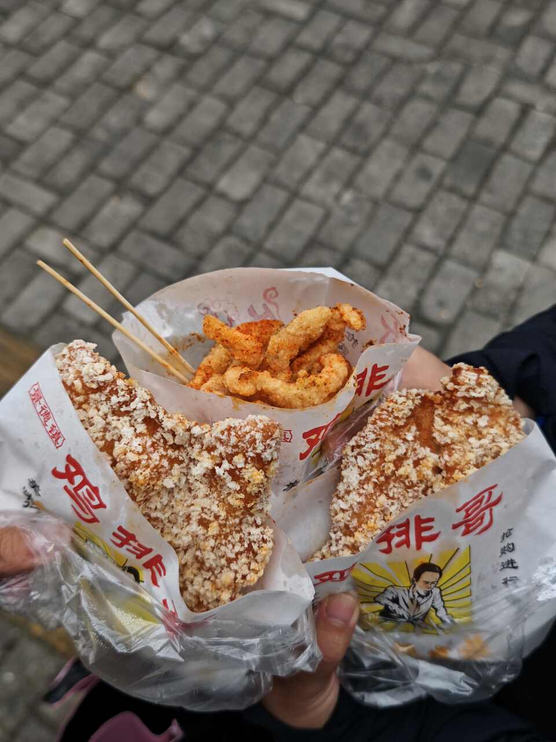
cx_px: 278
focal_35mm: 33
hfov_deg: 42.9
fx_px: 707
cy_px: 371
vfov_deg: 55.4
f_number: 1.62
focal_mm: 6.55
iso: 50
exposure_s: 1/376
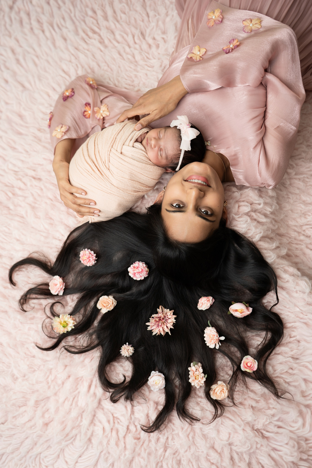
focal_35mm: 35
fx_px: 455
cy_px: 234
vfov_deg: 54.4
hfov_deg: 37.9
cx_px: 156
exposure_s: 1/20
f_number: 2.5
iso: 125
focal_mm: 35
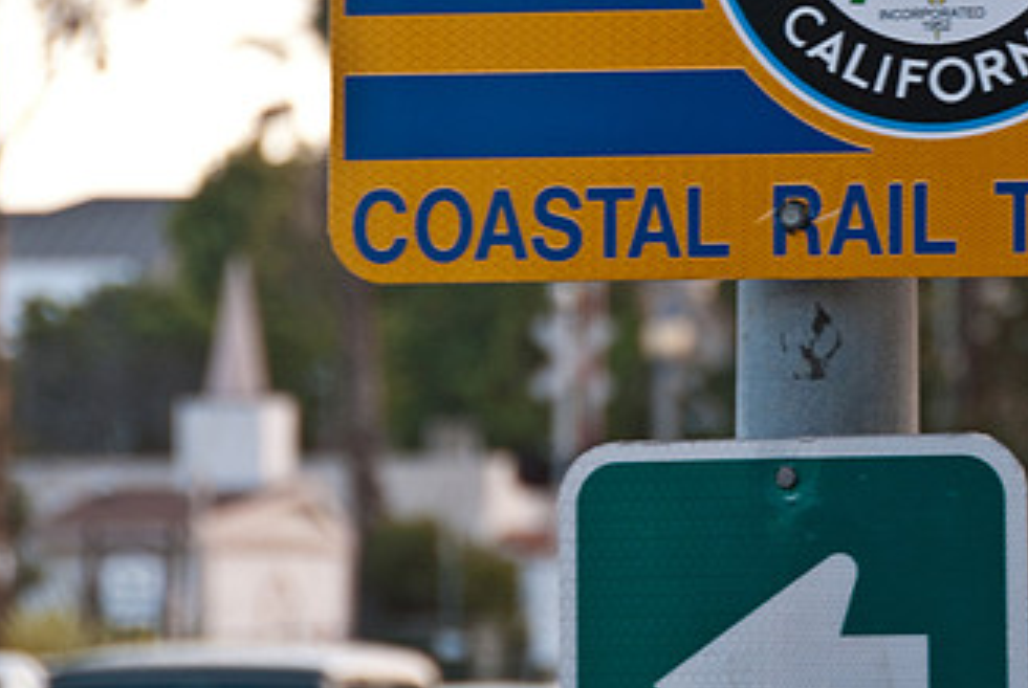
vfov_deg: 4.6
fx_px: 8521
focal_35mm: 298
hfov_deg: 6.9
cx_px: 827
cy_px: 101
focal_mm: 112
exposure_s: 1/80
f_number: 5.6
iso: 400
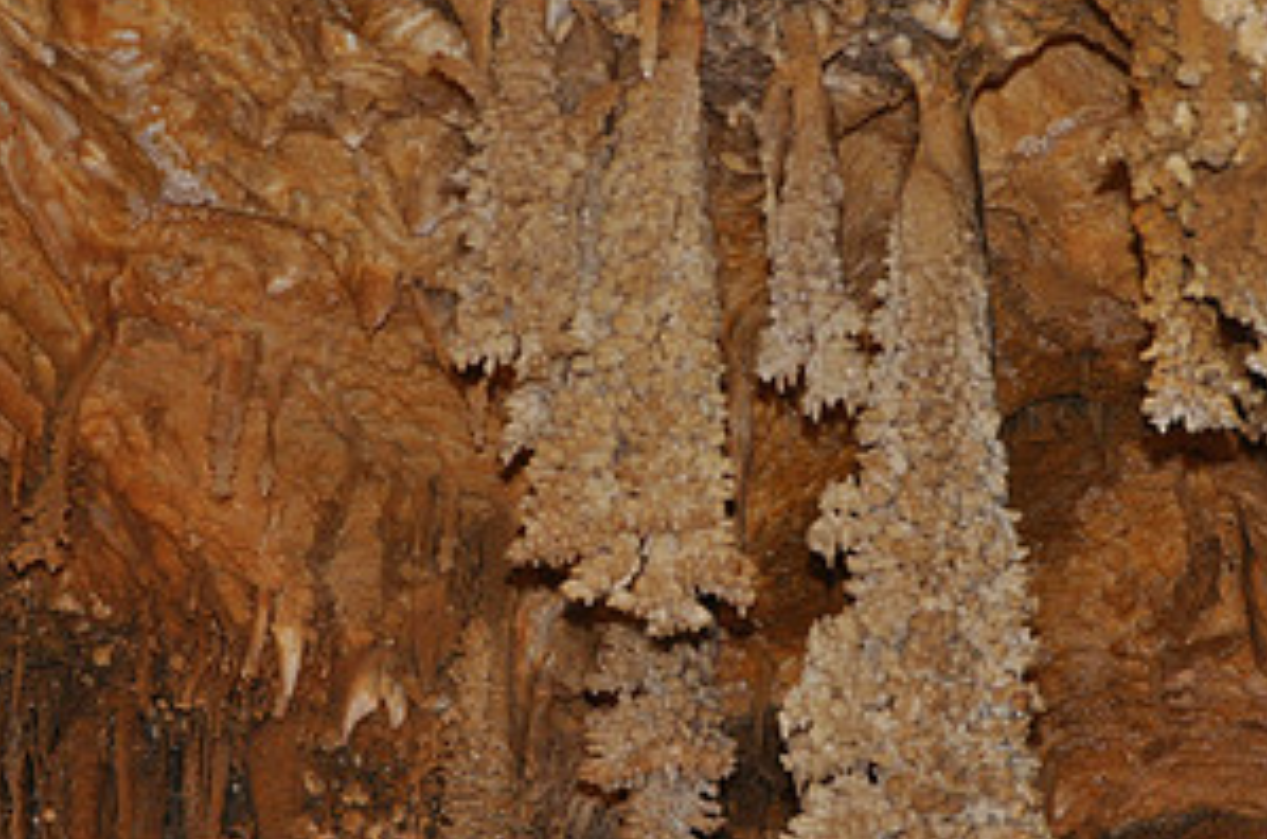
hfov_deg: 20.6
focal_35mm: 99
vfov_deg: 13.8
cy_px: 511
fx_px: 3477
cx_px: 682
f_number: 4.2
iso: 800
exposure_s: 1/60
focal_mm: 34
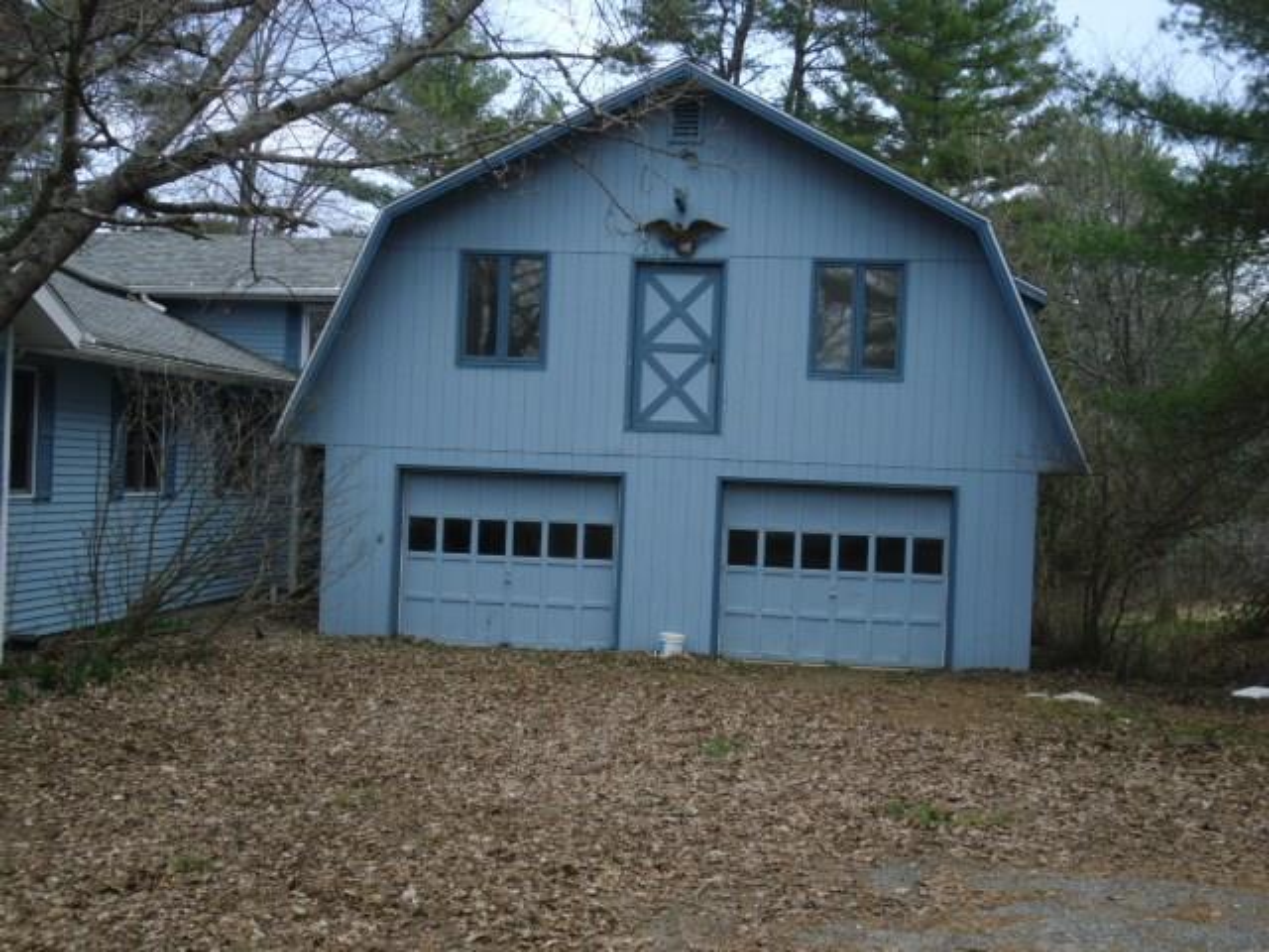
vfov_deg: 31.5
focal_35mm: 46
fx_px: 1686
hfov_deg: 41.2
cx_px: 634
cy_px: 476
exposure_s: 1/320
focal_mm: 8.2
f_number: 4.3
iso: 100
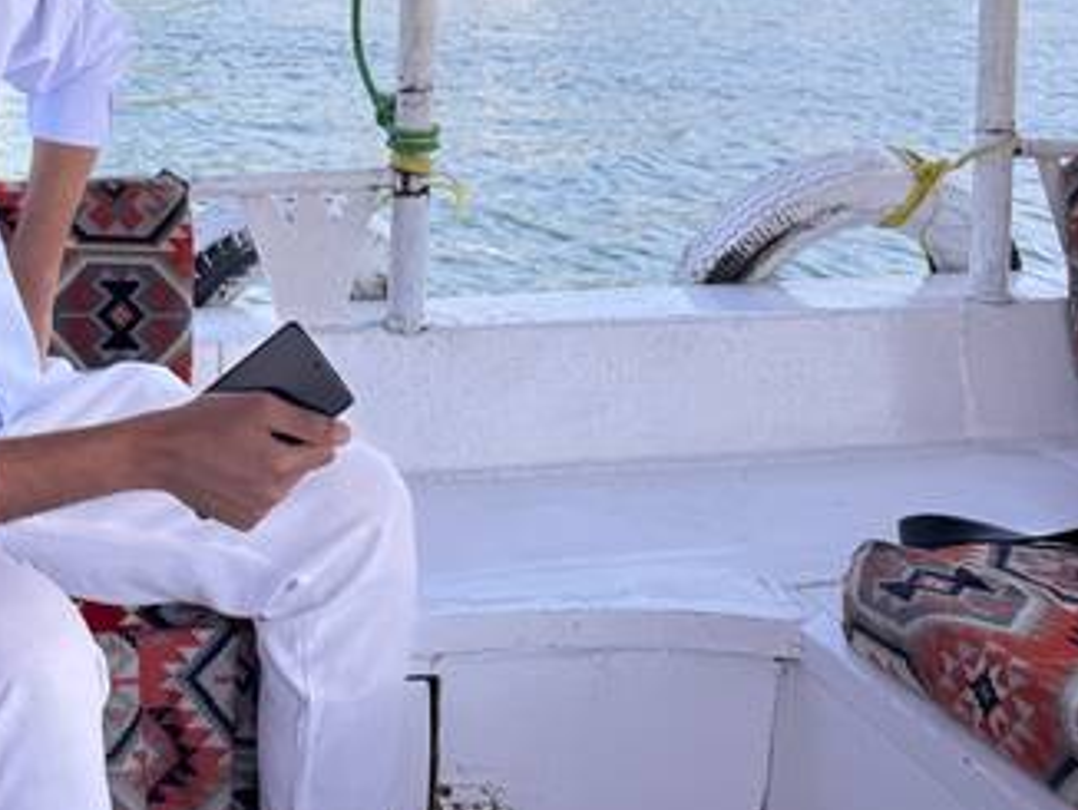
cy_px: 7
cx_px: 139
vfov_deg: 26.2
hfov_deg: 34.4
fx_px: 1652
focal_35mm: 53
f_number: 1.78
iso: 80
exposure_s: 1/1678
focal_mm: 6.76
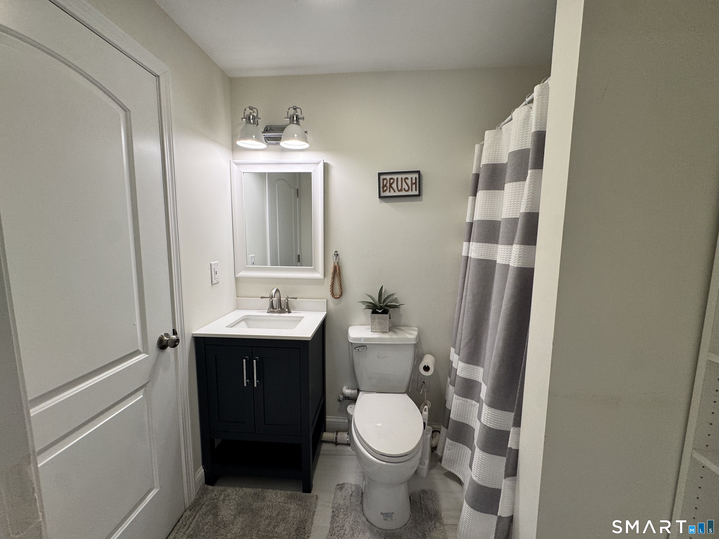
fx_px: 291
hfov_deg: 102.1
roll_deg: -0.9
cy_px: 270
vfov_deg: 85.7
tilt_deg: -7.6
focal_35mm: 14
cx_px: 360
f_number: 2.2
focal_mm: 2.22
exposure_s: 1/120
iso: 160
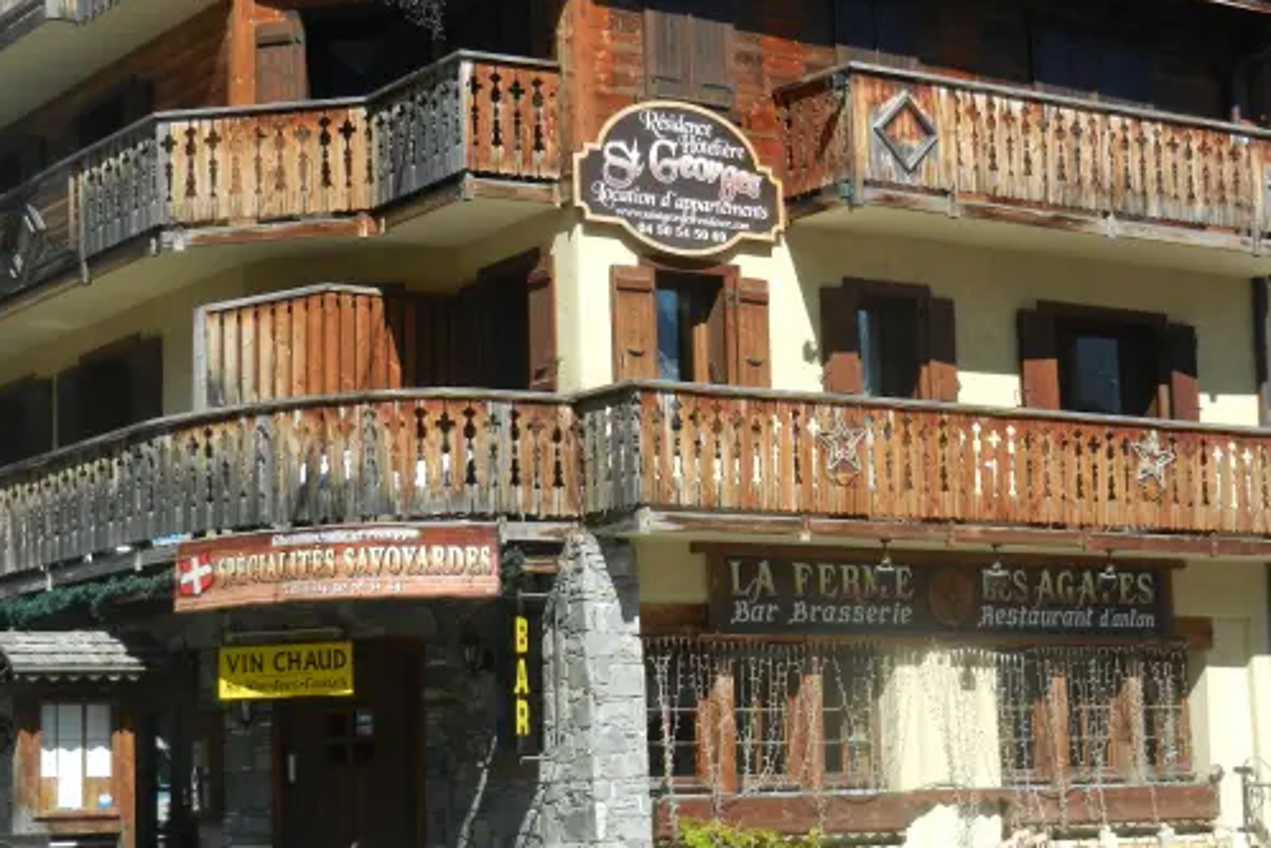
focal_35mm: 75
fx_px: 2649
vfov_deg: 18.2
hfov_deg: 27.0
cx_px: 711
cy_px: 351
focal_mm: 10.9
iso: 160
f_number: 4.5
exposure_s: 1/800
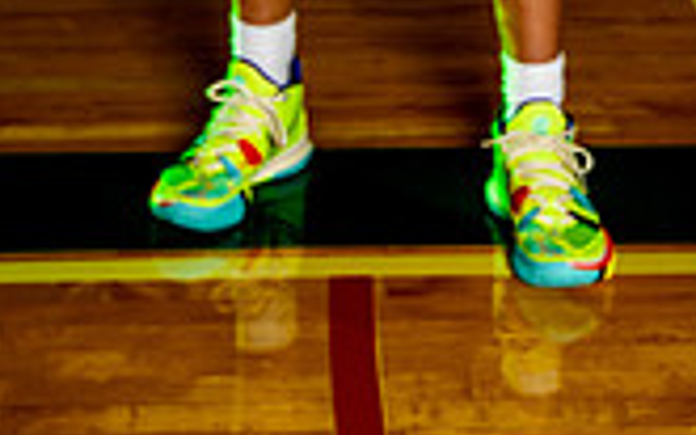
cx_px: 312
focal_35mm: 131
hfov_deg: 15.9
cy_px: -486
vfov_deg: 9.3
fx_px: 2484
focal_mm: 47
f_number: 5
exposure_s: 1/250
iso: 200
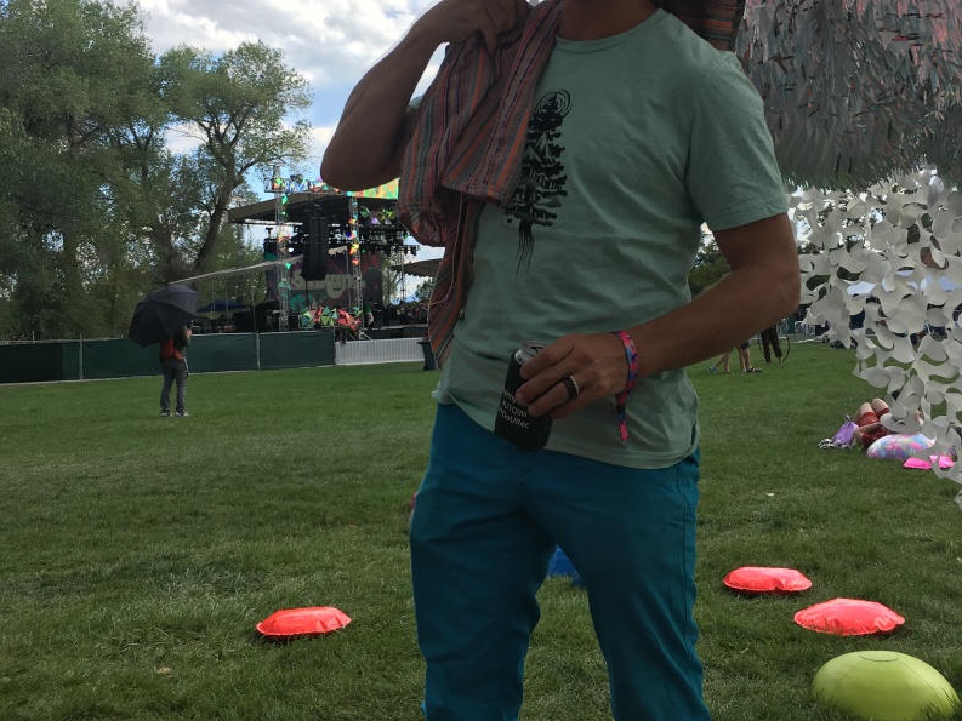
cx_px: 478
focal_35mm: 39
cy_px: 248
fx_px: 1084
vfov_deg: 36.5
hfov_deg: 47.9
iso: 25
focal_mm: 4.15
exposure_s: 1/769
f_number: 2.2
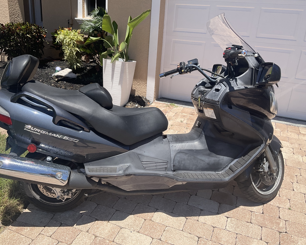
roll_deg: -3.6
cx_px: 147
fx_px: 281
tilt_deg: -19.7
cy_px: 125
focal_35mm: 31
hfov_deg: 57.2
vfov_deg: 47.1
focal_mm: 3
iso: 16
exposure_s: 1/2058
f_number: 1.8
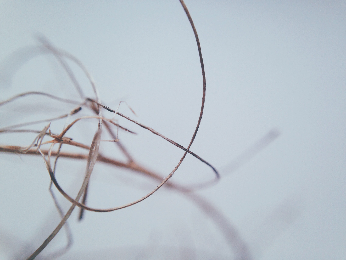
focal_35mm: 33
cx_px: 173
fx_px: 330
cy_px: 130
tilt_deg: -65.9
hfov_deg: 55.4
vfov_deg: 42.9
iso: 50
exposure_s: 1/130
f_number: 2.4
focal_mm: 4.12
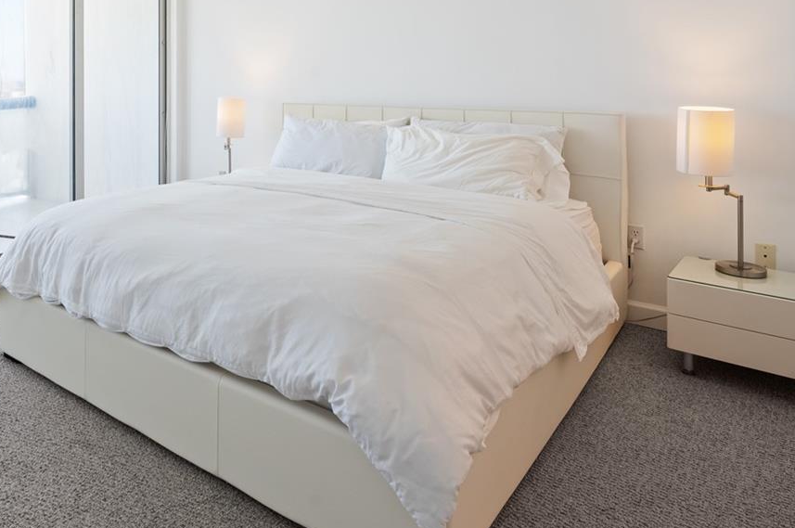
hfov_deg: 63.1
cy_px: 84
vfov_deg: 43.5
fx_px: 618
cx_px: 238
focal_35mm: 28
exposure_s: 1/40
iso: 200
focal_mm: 15
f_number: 8
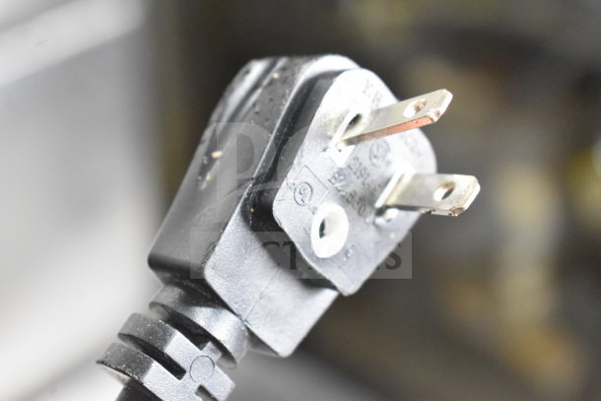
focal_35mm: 82
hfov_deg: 24.6
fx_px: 1378
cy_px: 200
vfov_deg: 16.6
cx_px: 300
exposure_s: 1/160
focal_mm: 55
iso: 6400
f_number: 7.1
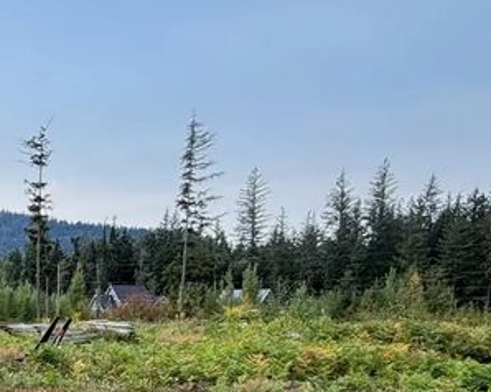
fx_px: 683
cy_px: 364
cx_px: -119
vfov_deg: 30.4
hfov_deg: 31.9
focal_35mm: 47
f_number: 2.2
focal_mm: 2.22
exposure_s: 1/336
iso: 50
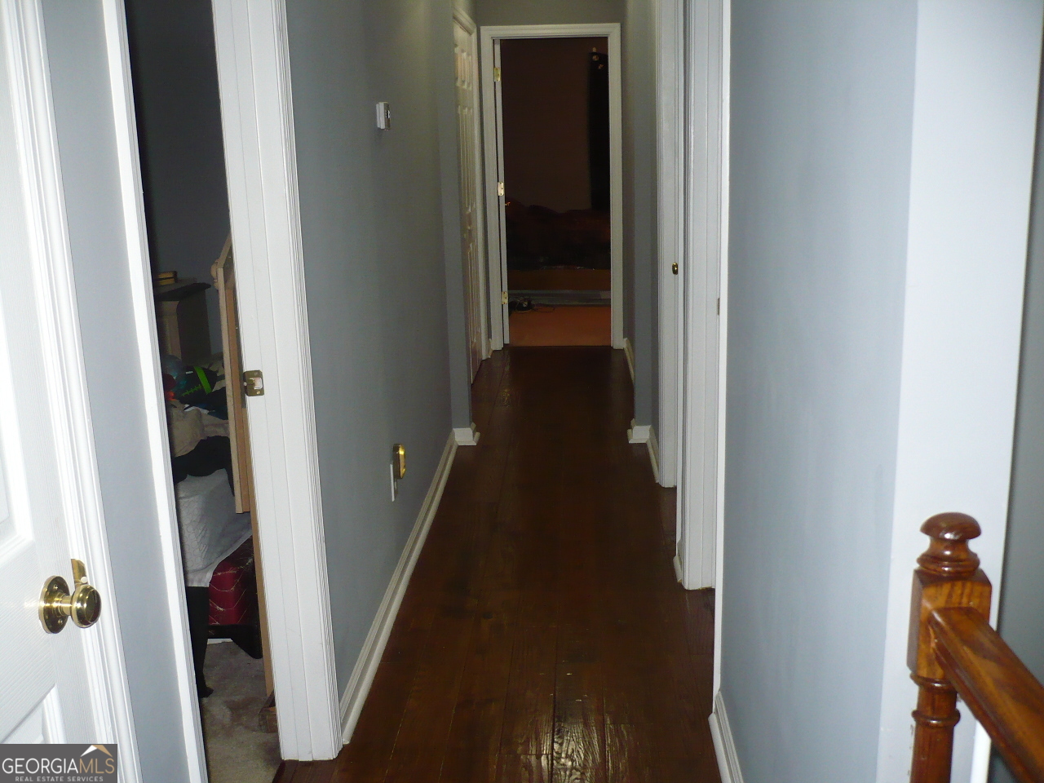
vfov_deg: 40.7
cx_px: 522
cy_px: 392
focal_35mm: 35
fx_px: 1056
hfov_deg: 52.6
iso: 200
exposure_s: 1/30
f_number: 2.8
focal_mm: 5.8
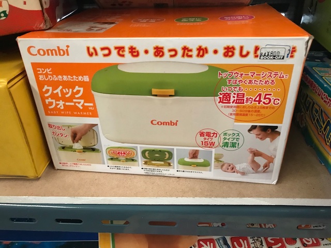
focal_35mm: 28
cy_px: 124
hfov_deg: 63.4
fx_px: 268
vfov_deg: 49.7
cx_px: 166
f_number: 1.8
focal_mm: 3.99
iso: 100
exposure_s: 1/11
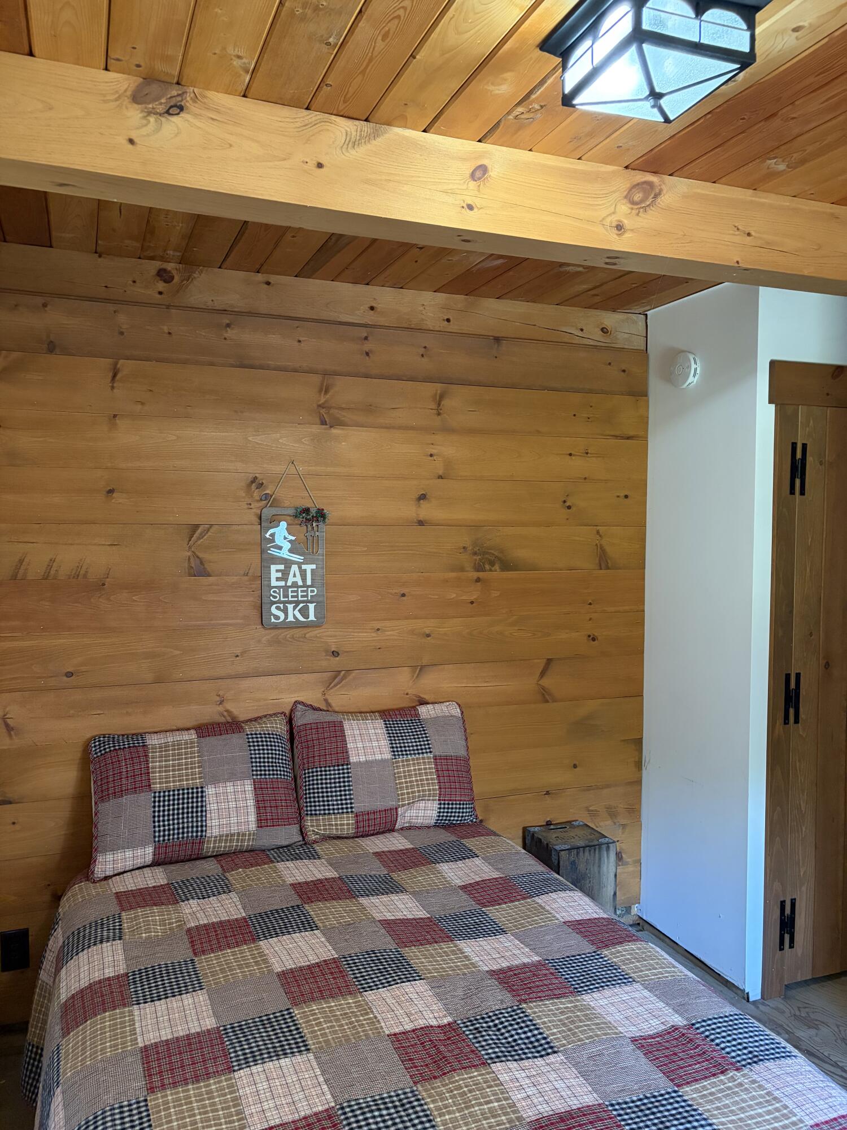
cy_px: 565
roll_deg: +0.5
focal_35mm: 26
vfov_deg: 67.3
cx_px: 424
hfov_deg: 53.1
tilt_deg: -3.2
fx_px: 848
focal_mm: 5.96
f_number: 1.6
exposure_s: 1/60
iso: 500
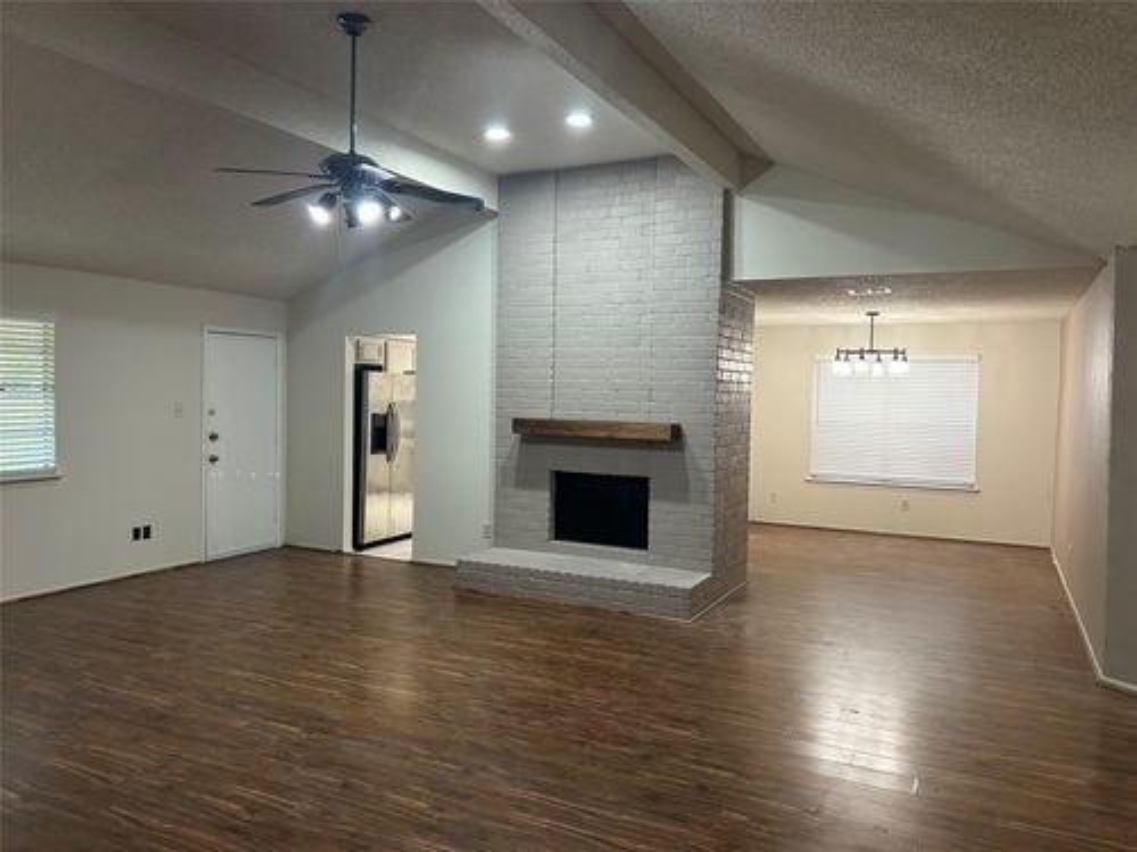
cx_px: 568
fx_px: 854
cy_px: 426
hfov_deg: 67.3
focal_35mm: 26
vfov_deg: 53.1
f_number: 1.5
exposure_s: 1/60
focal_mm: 5.7
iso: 125
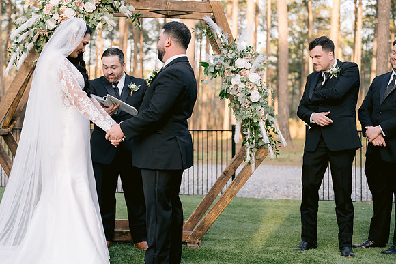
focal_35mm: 63
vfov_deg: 21.5
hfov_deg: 31.7
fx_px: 695
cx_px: 146
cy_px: 119
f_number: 2.8
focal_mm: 50
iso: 400
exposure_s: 1/500
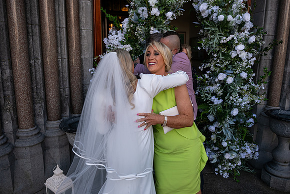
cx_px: 145
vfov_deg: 48.0
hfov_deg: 67.4
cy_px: 97
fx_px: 218
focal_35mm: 27
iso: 500
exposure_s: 1/3200
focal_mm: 27
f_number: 3.5
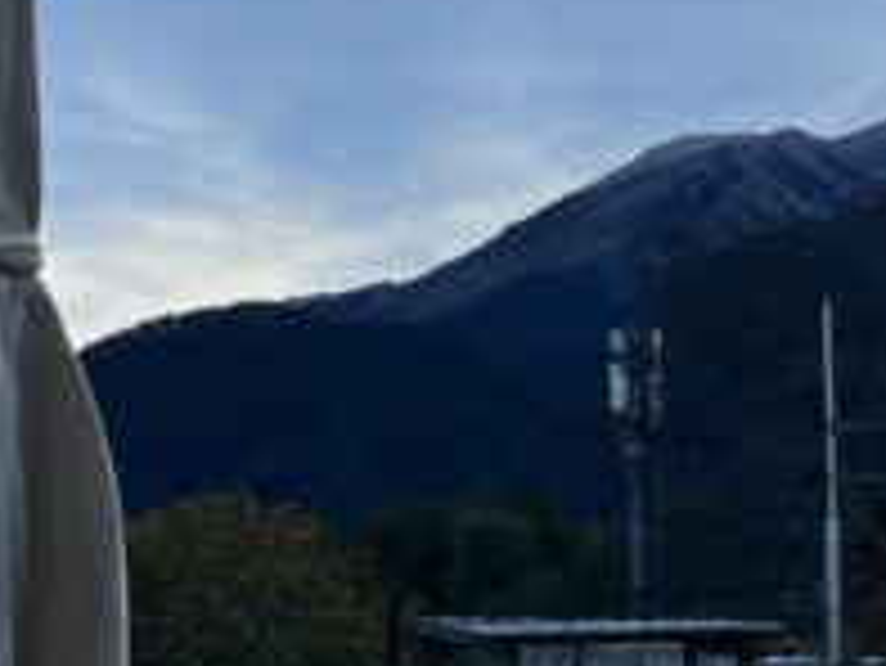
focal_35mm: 135
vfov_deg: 11.0
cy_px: 328
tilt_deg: +7.9
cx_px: 1246
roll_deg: +3.1
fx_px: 3457
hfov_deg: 13.9
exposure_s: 1/4854
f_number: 1.6
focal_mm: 5.1
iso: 50
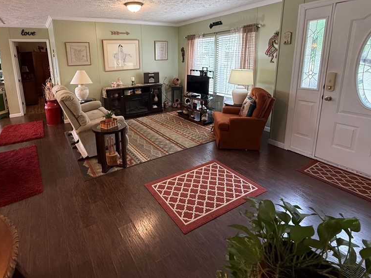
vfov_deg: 67.2
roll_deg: +2.5
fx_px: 204
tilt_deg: -10.4
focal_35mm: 19
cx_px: 152
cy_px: 98
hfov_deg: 83.8
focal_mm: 2.22
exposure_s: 1/60
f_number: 2.2
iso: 320
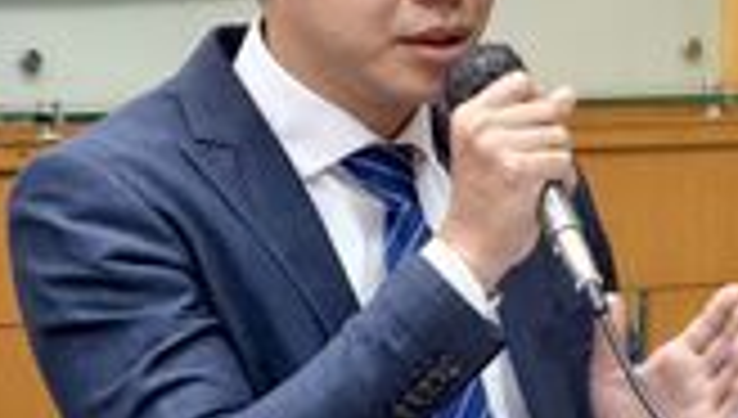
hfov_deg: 8.1
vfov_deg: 4.6
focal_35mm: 265
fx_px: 5196
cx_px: 504
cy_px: 166
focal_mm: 16.89
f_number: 2.8
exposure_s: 1/60
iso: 320
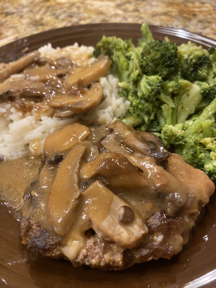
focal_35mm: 26
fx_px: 216
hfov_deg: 53.1
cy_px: 144
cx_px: 108
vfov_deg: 67.3
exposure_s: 1/40
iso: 400
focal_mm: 4.25
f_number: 1.8
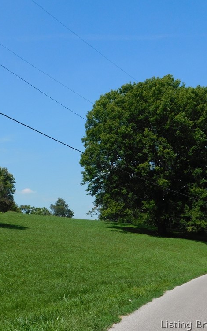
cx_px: 74
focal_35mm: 52
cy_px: 162
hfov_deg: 24.8
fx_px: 469
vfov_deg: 38.9
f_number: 3.5
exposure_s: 1/1500
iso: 125
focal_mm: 6.3
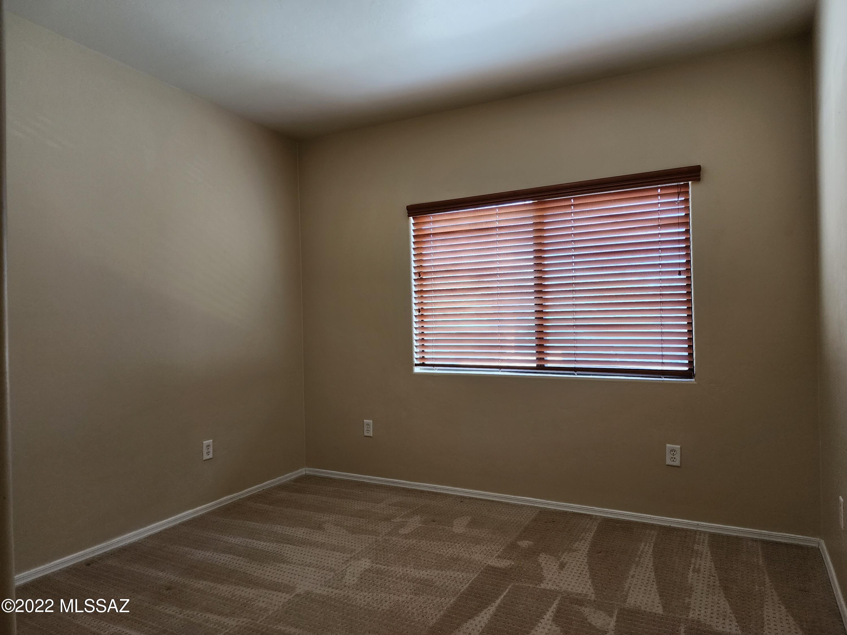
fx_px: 563
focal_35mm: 23
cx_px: 424
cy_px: 318
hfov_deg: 73.9
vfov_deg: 58.9
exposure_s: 1/180
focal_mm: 6.4
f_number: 1.8
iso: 100
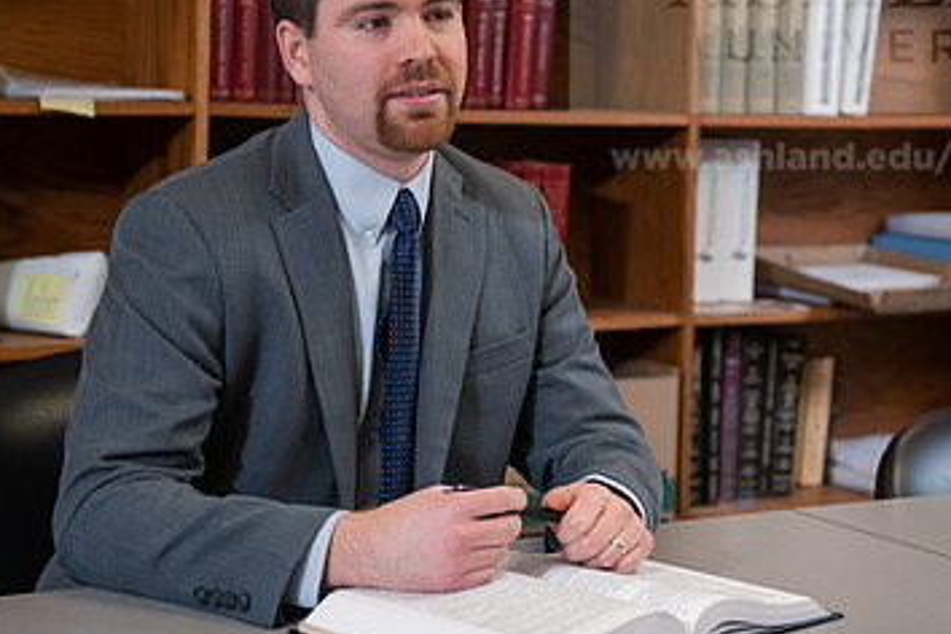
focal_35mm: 82
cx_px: 489
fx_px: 2166
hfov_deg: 24.8
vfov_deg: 16.6
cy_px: 214
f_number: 3.2
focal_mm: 50
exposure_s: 1/160
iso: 800
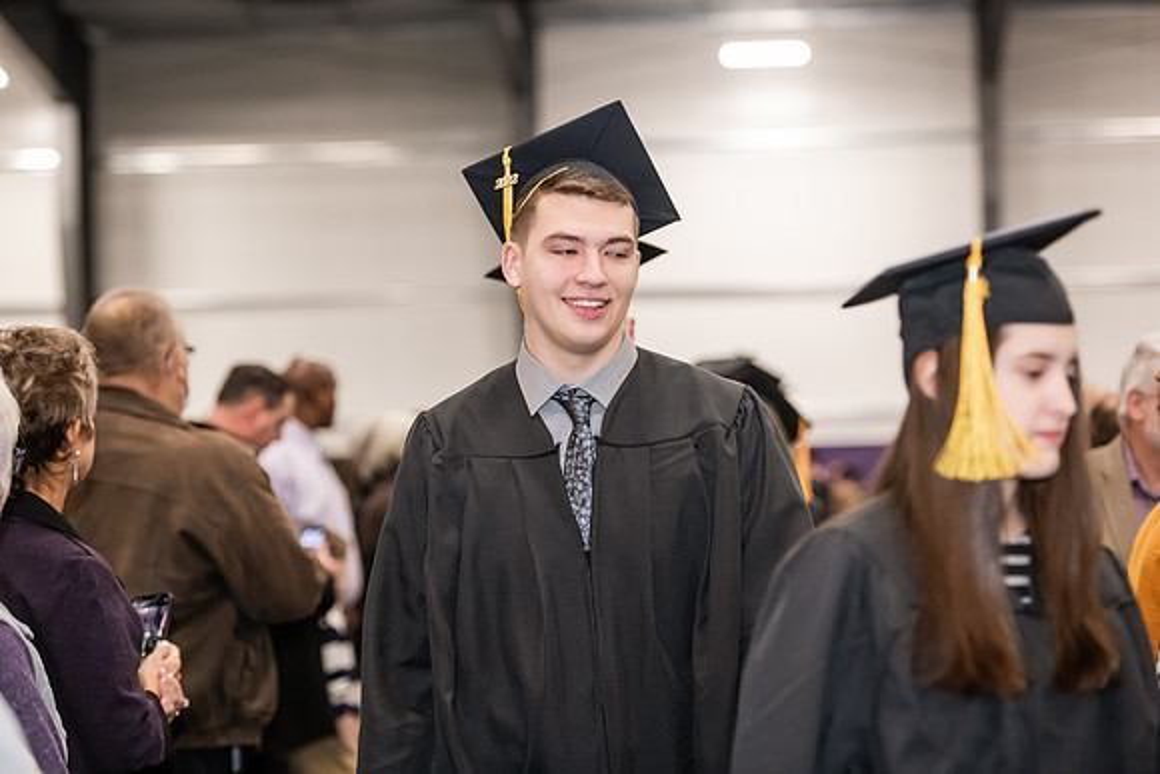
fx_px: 3287
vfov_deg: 13.4
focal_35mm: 102
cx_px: 580
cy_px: 387
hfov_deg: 20.0
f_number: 3.2
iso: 2500
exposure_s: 1/200
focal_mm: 102
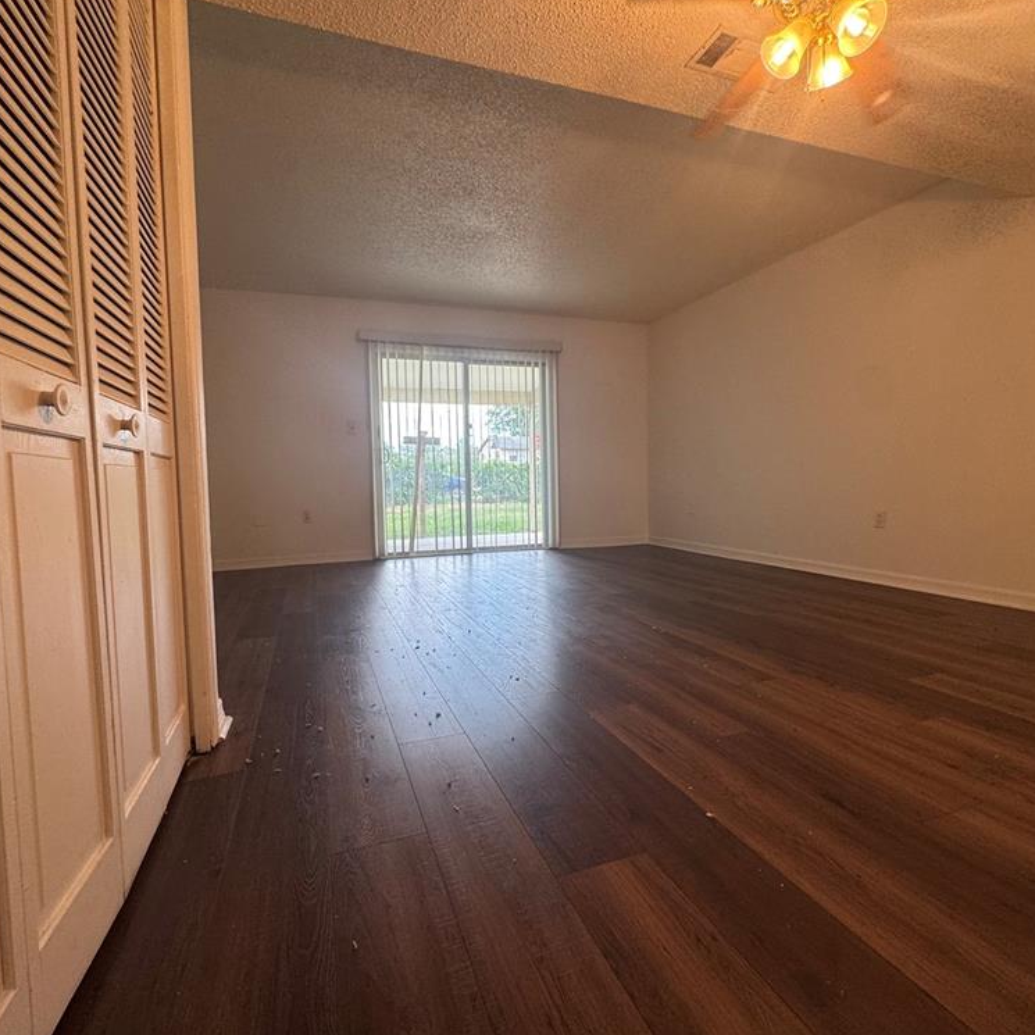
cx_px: 517
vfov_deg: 84.0
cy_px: 514
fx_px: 575
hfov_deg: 84.0
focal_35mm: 17
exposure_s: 1/120
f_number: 2.2
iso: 160
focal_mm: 2.22
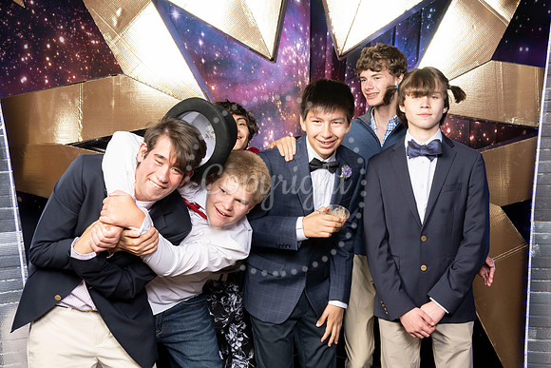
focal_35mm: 46
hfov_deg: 42.4
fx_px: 708
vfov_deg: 29.1
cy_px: 208
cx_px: 311
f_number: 9
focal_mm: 41
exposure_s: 1/160
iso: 320
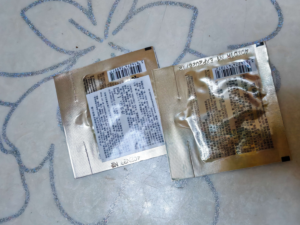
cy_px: 112
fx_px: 225
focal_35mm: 26
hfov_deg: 67.3
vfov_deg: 53.1
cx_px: 150
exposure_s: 1/50
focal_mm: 1.96
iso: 320
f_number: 2.2
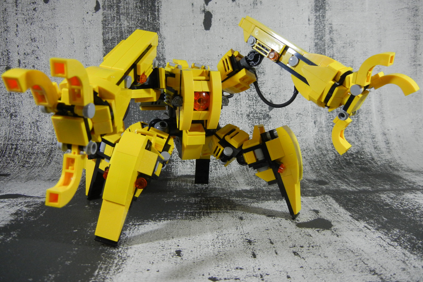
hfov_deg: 58.7
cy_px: 127
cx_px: 216
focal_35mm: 32
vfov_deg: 41.1
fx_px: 376
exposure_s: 1/57
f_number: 3.5
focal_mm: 5.4
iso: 400
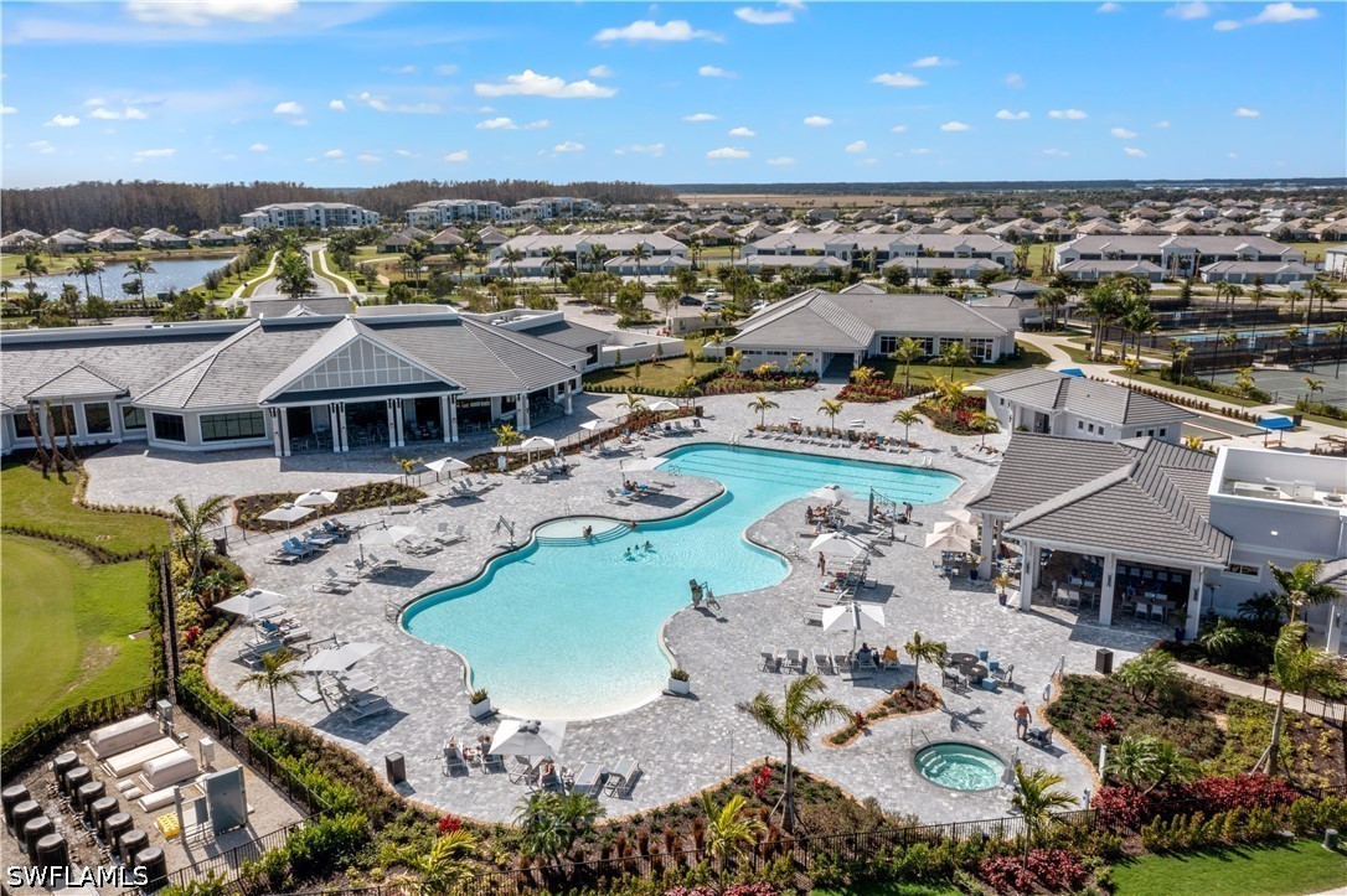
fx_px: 1047
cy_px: 448
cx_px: 674
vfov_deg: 46.4
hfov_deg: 65.5
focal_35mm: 28
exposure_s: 1/200
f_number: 10
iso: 100
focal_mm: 10.26
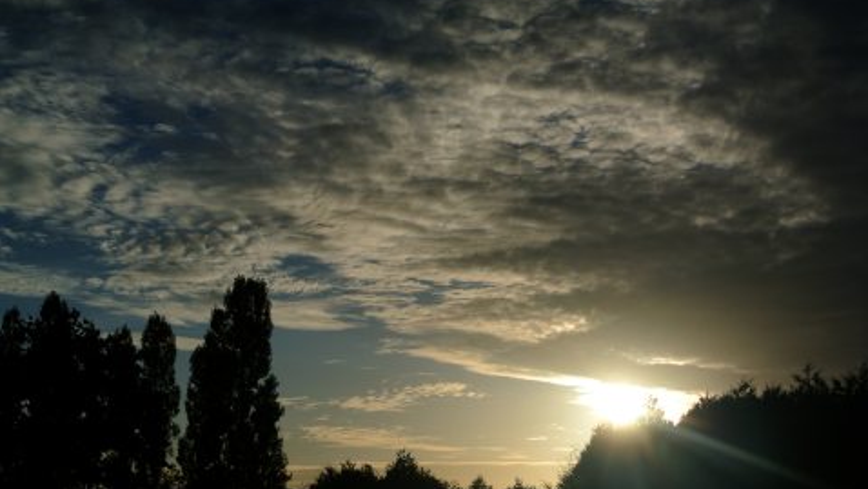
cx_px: 434
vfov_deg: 20.4
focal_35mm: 59
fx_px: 1358
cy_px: 264
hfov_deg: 35.4
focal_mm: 21.1
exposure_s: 1/1000
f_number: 5
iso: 100
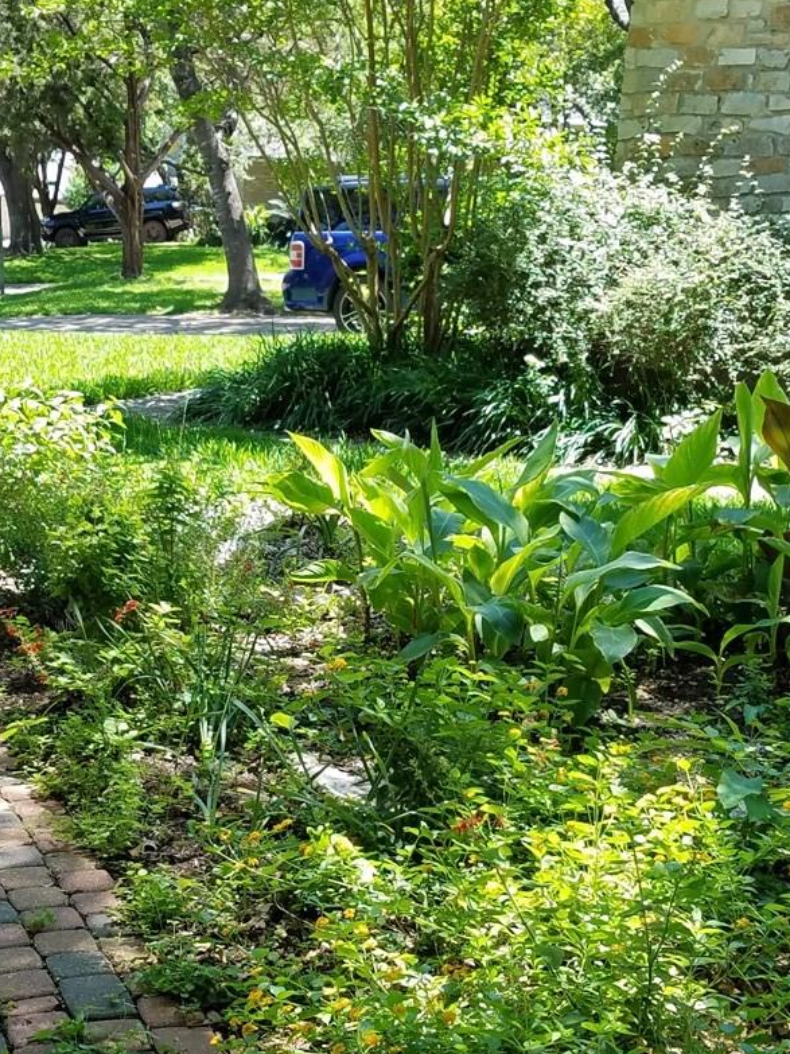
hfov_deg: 41.8
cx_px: 396
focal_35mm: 34
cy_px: 642
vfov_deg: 53.5
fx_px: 1035
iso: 50
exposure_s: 1/363
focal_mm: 4.2
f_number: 1.7
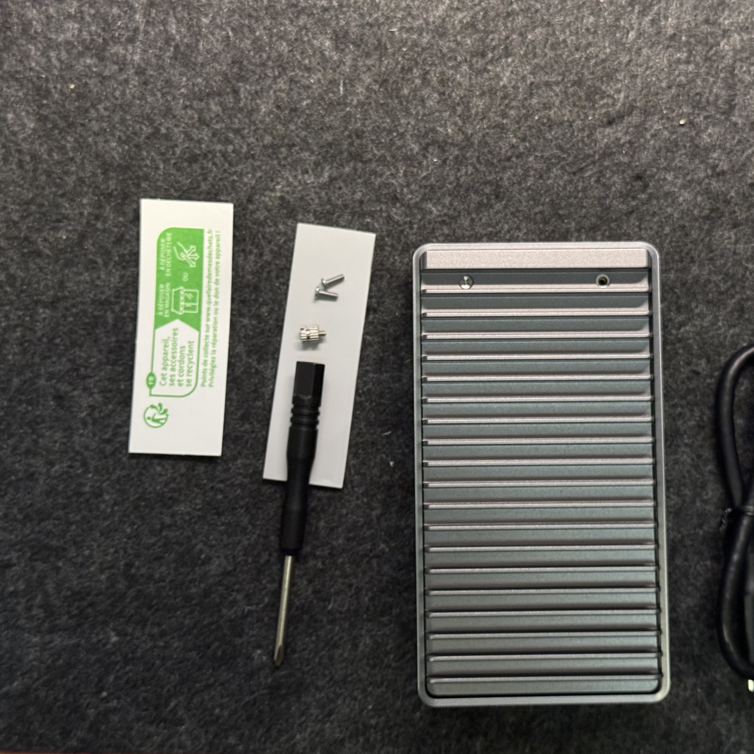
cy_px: 379
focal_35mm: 57
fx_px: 1405
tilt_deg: -85.4
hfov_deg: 30.0
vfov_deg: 30.0
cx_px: 455
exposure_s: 1/30
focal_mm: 6.76
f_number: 1.78
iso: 640
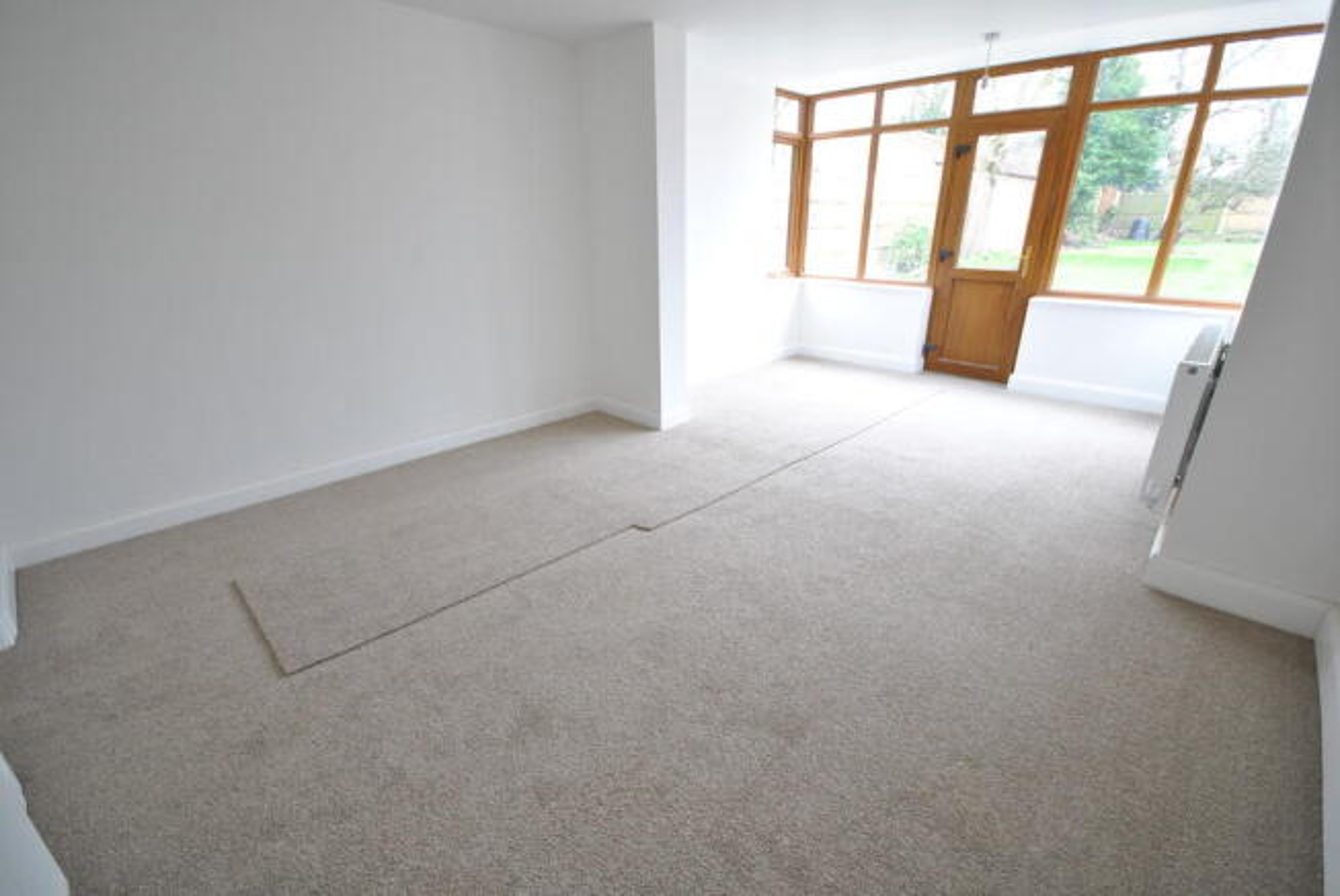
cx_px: 670
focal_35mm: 15
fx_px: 559
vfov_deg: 77.5
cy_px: 448
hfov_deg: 100.3
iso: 200
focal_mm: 10
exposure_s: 1/30
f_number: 4
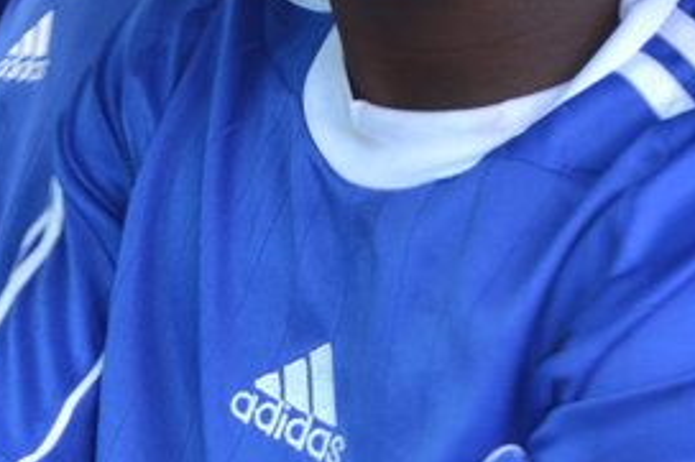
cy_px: -338
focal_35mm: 147
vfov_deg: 9.0
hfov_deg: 13.5
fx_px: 2836
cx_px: -161
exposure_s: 1/15
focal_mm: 26
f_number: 8
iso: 200
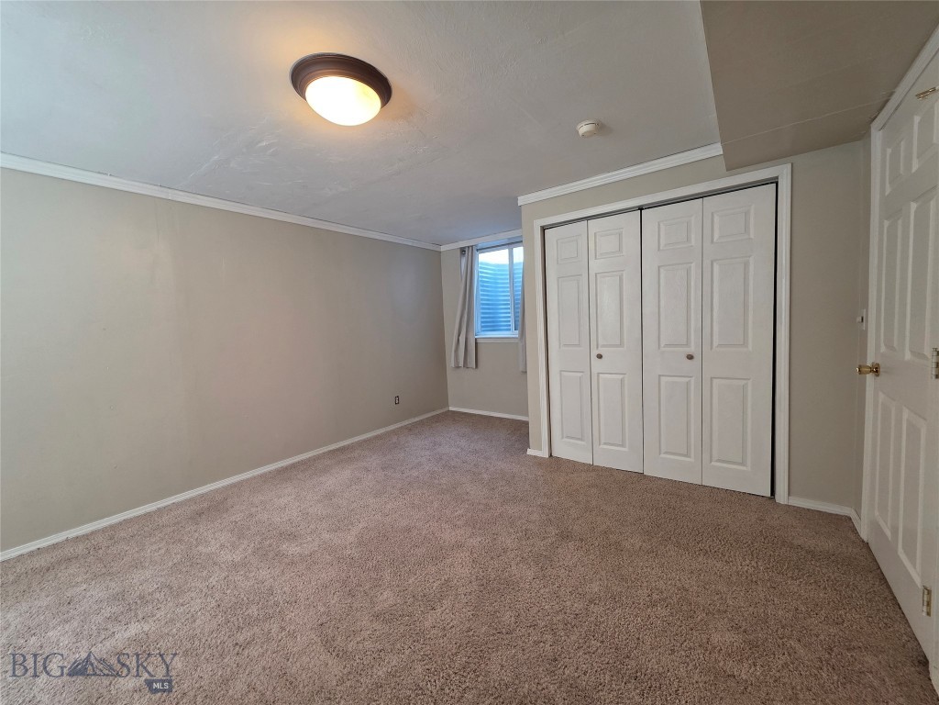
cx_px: 470
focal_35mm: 13
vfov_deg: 89.9
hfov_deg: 106.2
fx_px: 353
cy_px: 352
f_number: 1.9
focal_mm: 2.2
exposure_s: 1/120
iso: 200
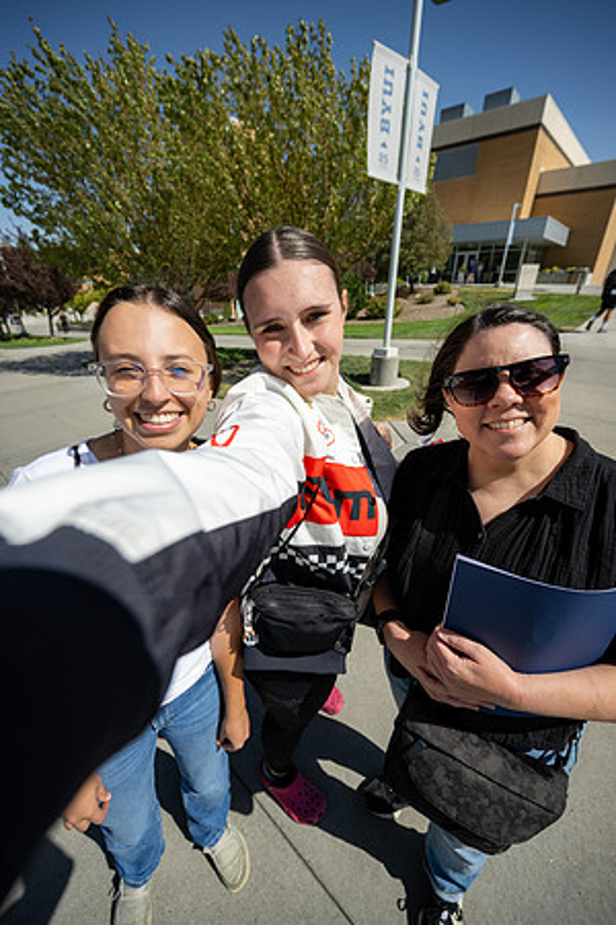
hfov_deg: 81.2
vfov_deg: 104.3
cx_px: 308
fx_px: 359
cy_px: 462
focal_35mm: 14
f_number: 4
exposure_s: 1/1600
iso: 125
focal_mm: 14
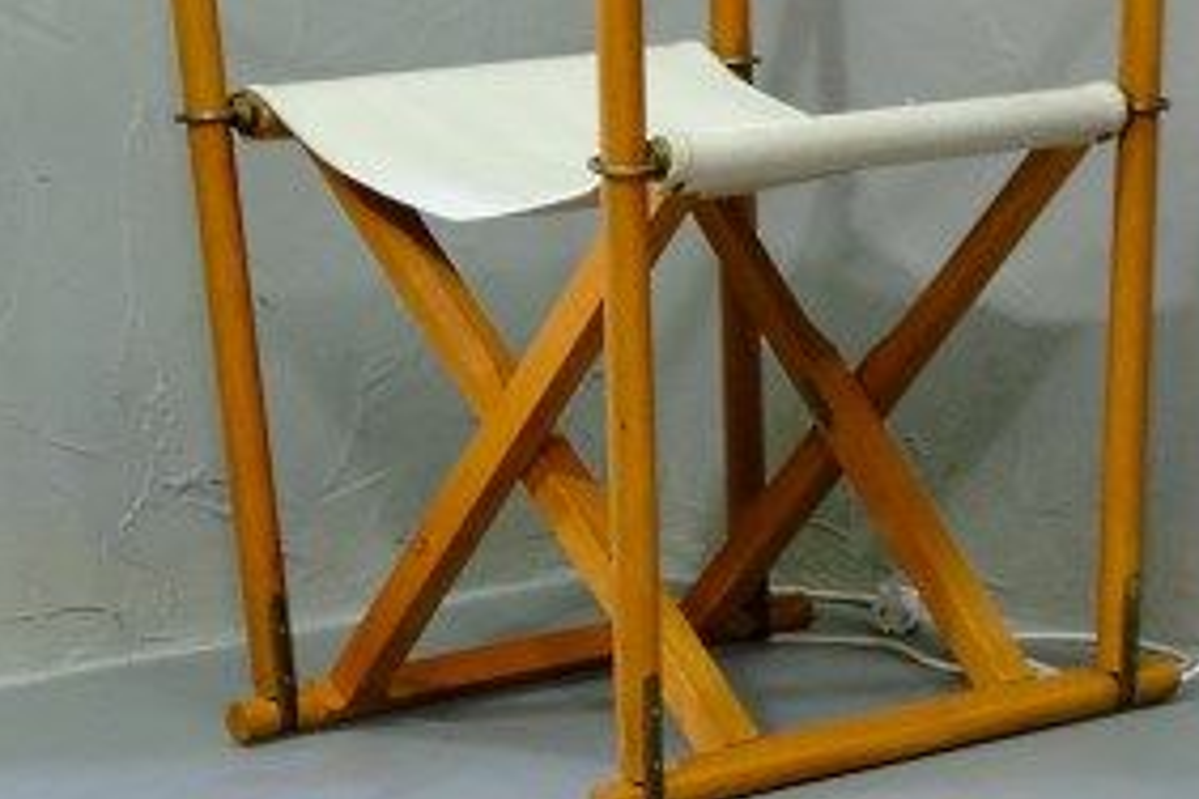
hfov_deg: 11.9
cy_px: 225
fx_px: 5262
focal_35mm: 158
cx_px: 2211
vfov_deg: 8.7
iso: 800
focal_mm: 23.3
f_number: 3.2
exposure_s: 1/34
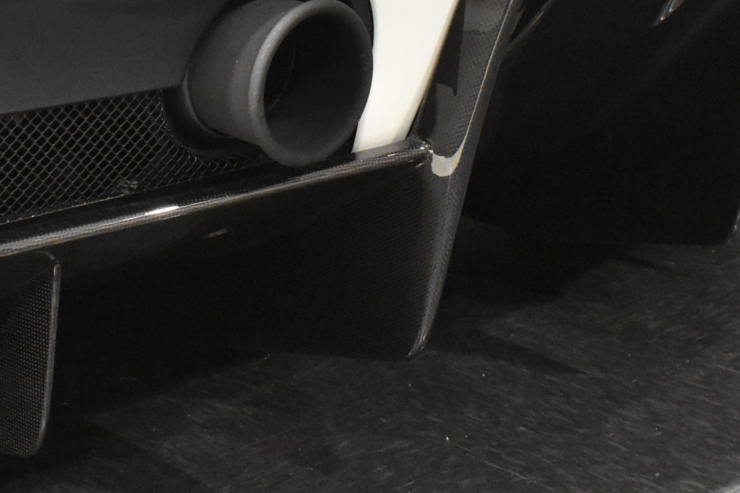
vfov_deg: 13.1
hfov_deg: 19.5
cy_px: 121
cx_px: 212
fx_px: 2137
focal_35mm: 104
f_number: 8
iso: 5600
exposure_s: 1/50
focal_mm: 28
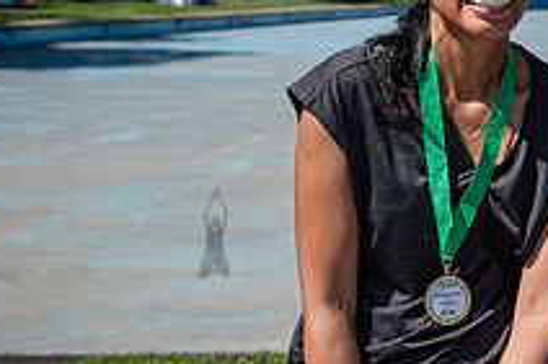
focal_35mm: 120
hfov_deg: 16.2
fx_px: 1825
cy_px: 231
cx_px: 695
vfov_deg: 11.4
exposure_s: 1/3200
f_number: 4
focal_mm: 42
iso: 200
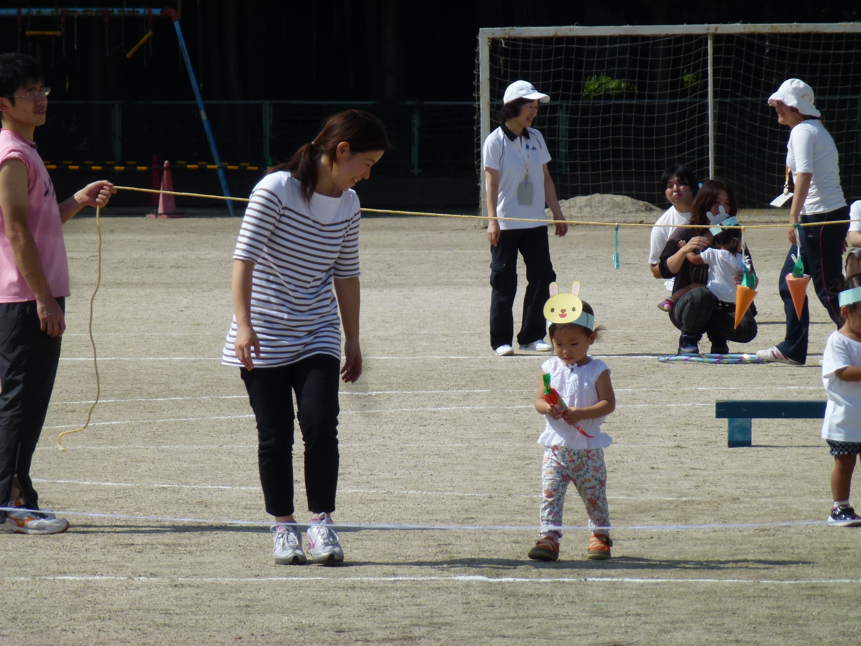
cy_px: 323
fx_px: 7561
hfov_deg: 6.5
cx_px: 430
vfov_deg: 4.9
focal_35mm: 304
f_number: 5.7
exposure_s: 1/800
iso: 100
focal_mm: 54.5
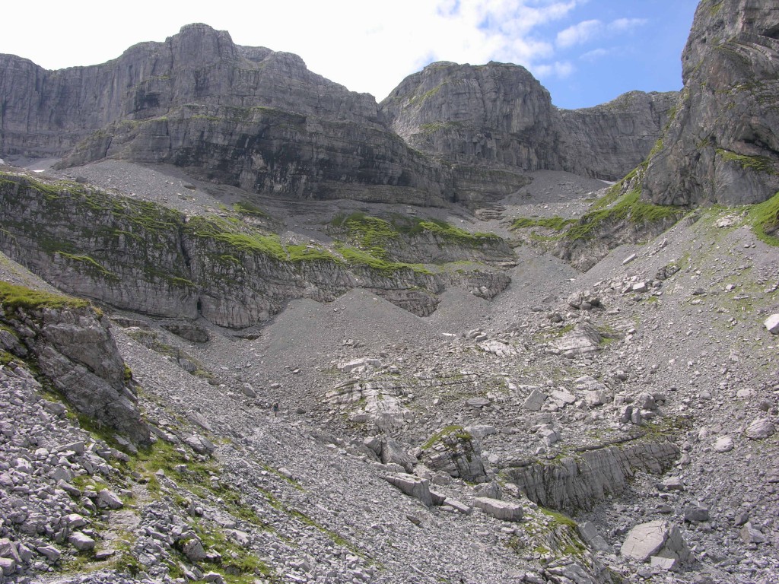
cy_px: 292
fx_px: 788
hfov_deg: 52.6
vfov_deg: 40.7
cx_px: 390
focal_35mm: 35
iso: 50
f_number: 5.6
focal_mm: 8.9
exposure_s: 1/214
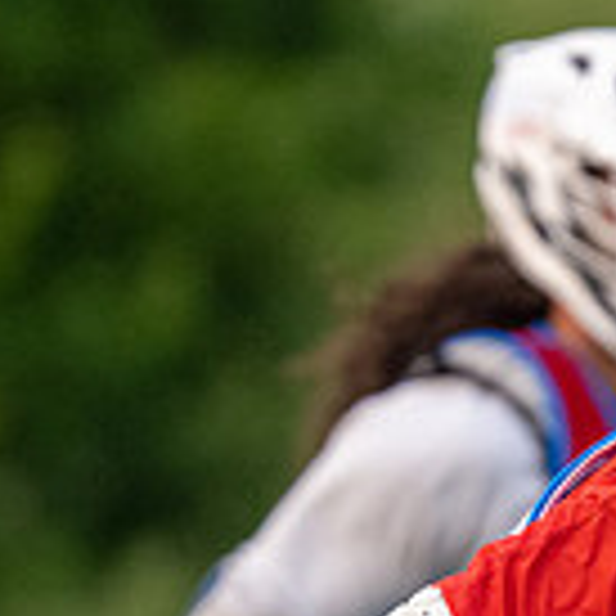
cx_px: 760
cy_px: 545
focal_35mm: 2556
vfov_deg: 0.7
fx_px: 51460
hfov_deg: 0.7
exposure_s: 1/1000
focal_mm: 500
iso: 3200
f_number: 5.6
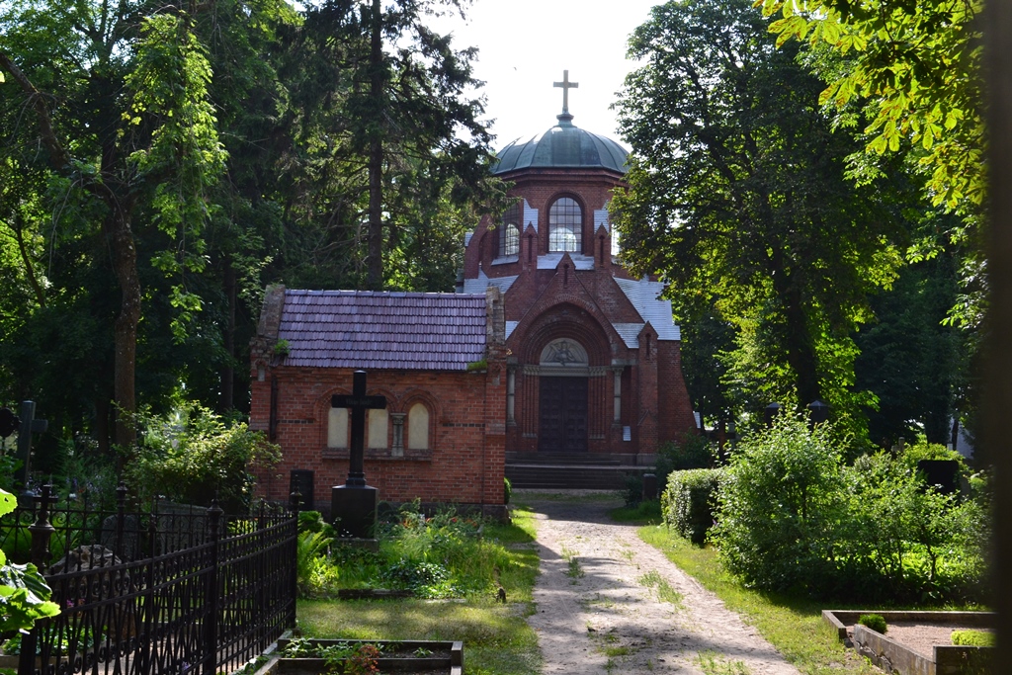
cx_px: 506
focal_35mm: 44
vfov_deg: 30.9
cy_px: 338
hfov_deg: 45.0
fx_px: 1223
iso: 400
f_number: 9
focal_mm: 29
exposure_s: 1/160
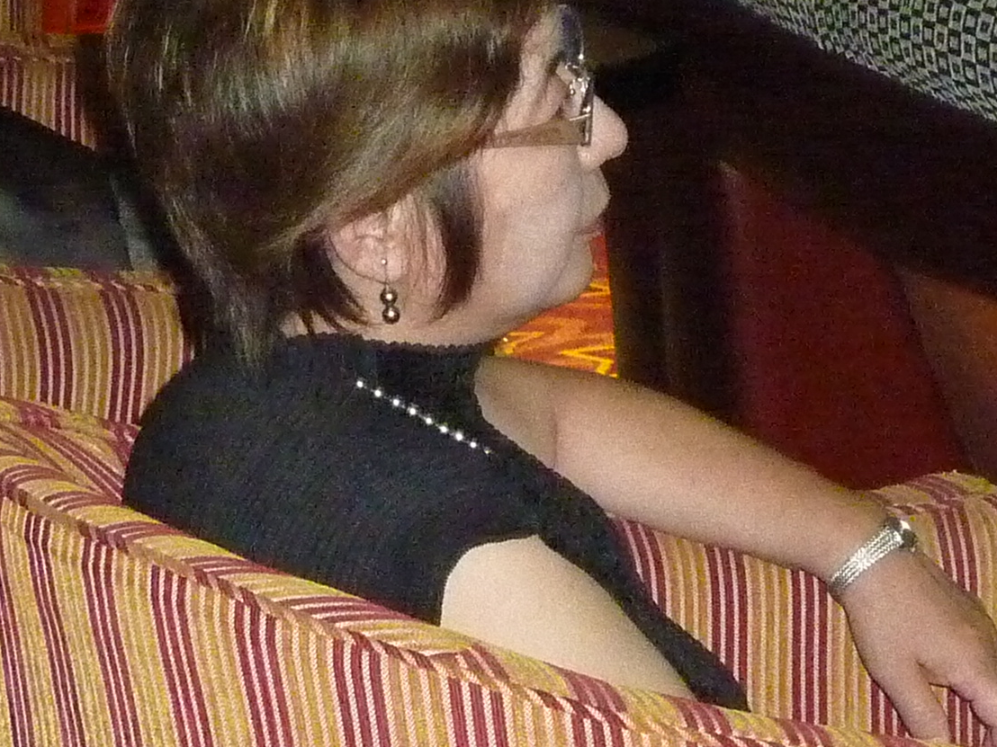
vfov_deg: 7.6
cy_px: 127
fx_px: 5645
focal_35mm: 196
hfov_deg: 10.1
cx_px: 528
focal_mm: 9.7
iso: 1000
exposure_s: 1/30
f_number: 3.9
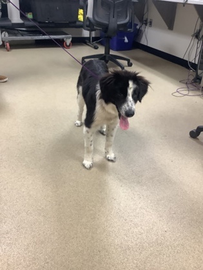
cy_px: 135
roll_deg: -4.3
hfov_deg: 45.4
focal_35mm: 31
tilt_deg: -29.7
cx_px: 102
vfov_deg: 58.4
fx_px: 242
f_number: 2.4
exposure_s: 1/60
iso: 160
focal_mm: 3.3
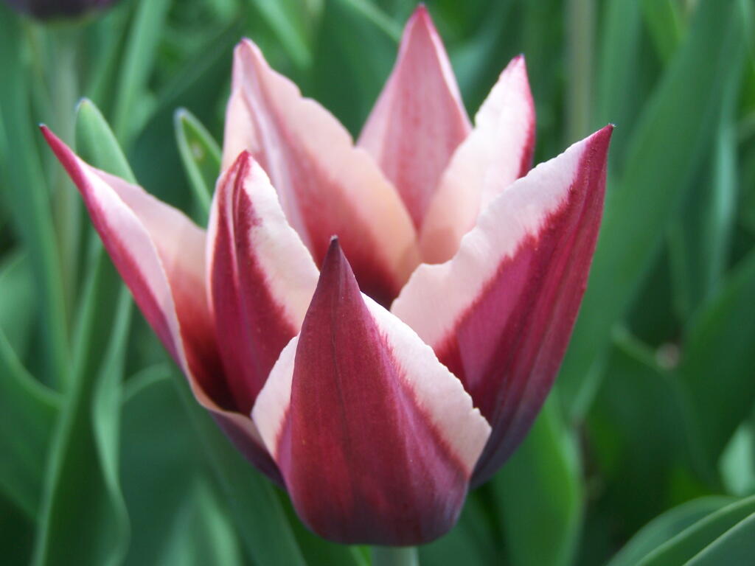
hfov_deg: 32.7
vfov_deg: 24.8
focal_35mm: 59
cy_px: 283
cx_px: 378
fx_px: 1287
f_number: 3.1
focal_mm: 9.8
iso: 80
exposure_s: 1/500
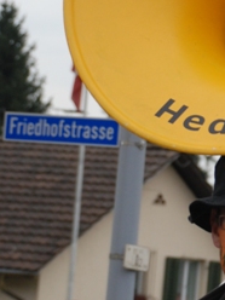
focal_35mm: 370
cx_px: 297
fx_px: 3207
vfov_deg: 5.4
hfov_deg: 4.0
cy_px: 150
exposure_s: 1/320
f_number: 5.3
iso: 200
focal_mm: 62
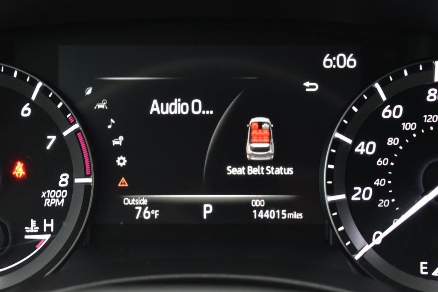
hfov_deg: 24.6
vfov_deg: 16.5
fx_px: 1003
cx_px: 219
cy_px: 146
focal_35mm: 82
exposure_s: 1/15
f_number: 6.3
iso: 1600
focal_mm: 55
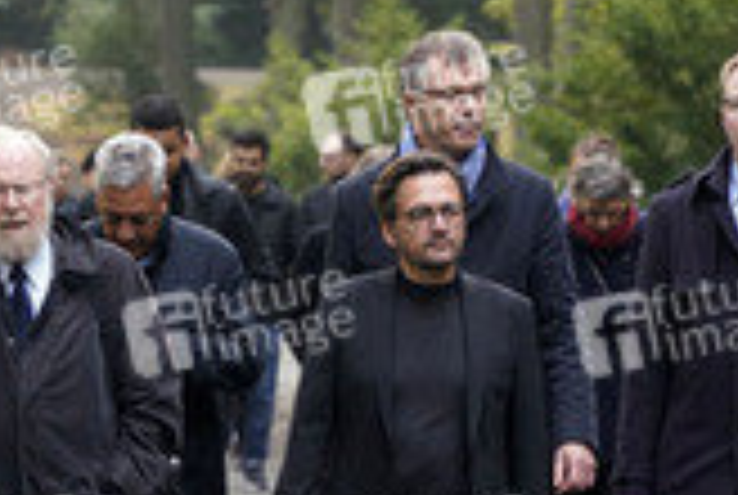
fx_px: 8050
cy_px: 436
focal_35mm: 392
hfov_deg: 5.2
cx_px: 299
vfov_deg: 3.5
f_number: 5.6
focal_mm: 143
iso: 1250
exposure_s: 1/320
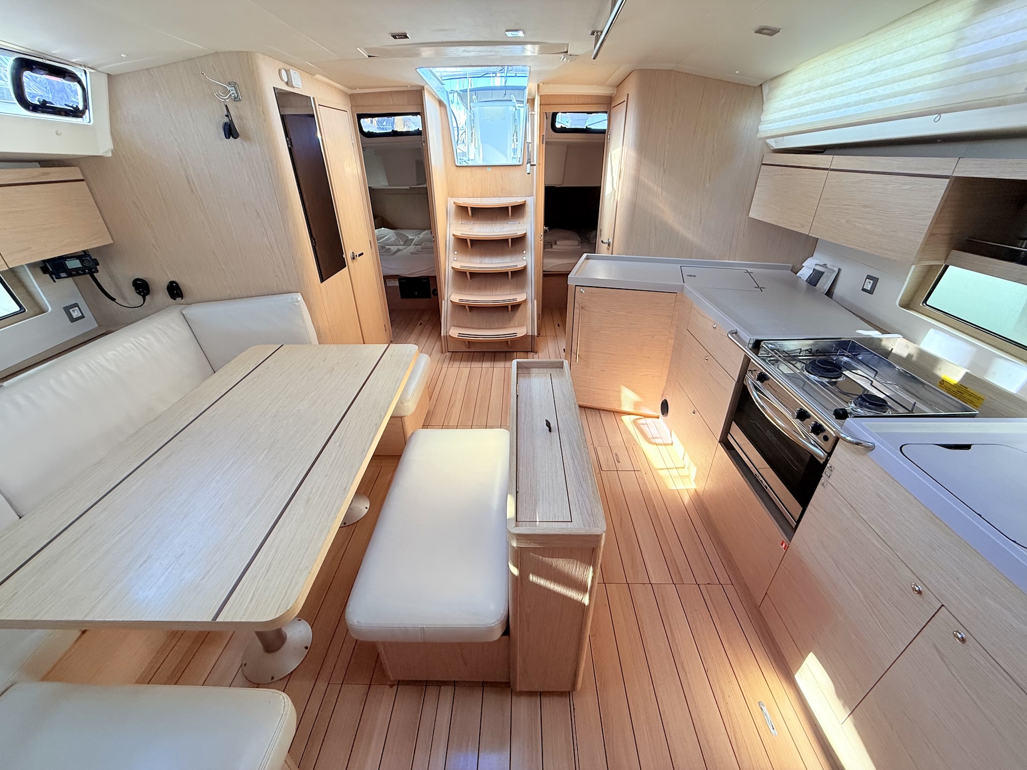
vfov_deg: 85.7
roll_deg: +1.6
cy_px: 385
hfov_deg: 102.1
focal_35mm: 14
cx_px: 514
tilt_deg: -28.4
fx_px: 415
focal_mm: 2.22
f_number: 2.2
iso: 100
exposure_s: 1/99
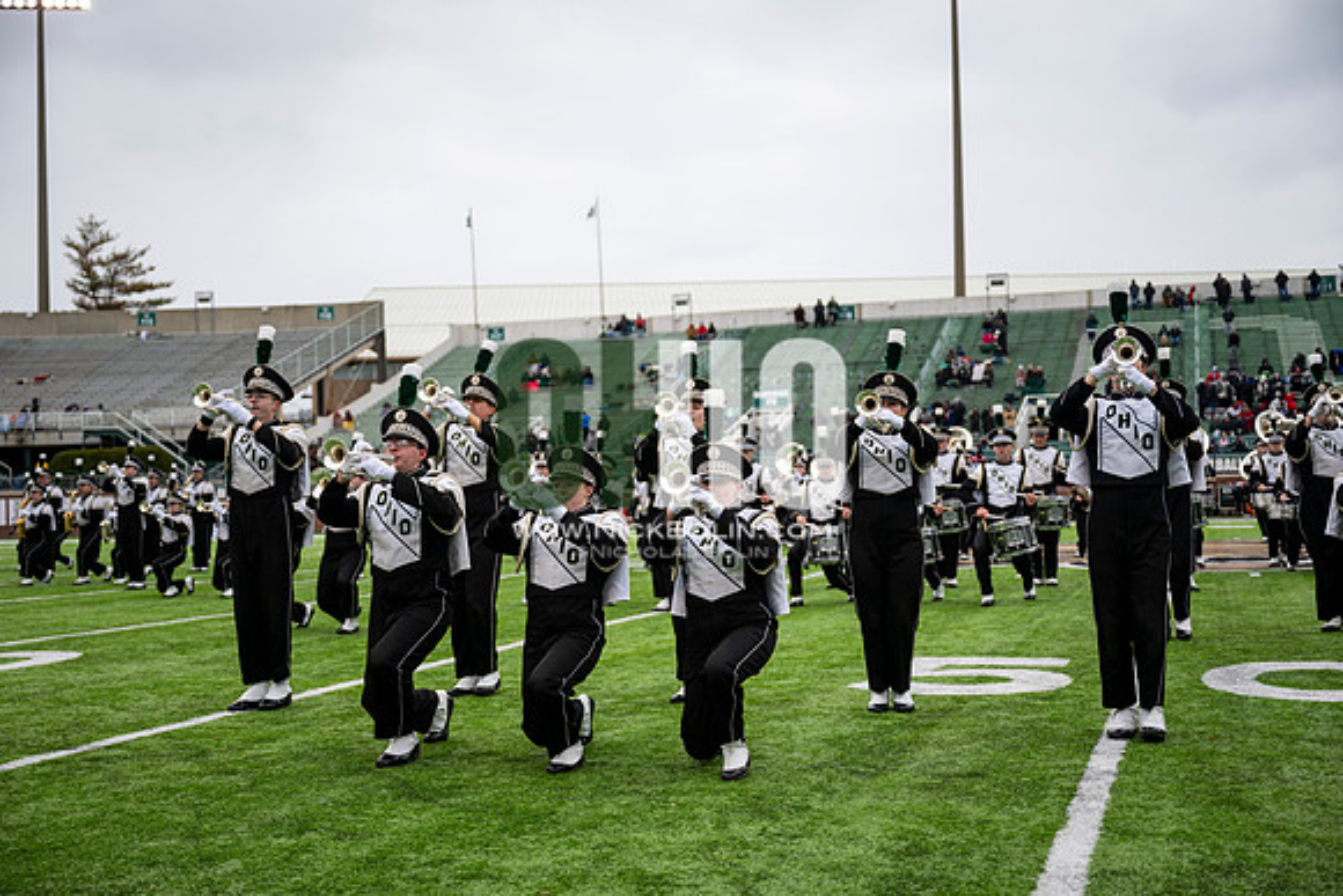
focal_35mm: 42
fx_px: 1567
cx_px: 672
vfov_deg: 31.9
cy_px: 448
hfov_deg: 46.4
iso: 100
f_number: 2.8
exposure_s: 1/500
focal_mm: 42
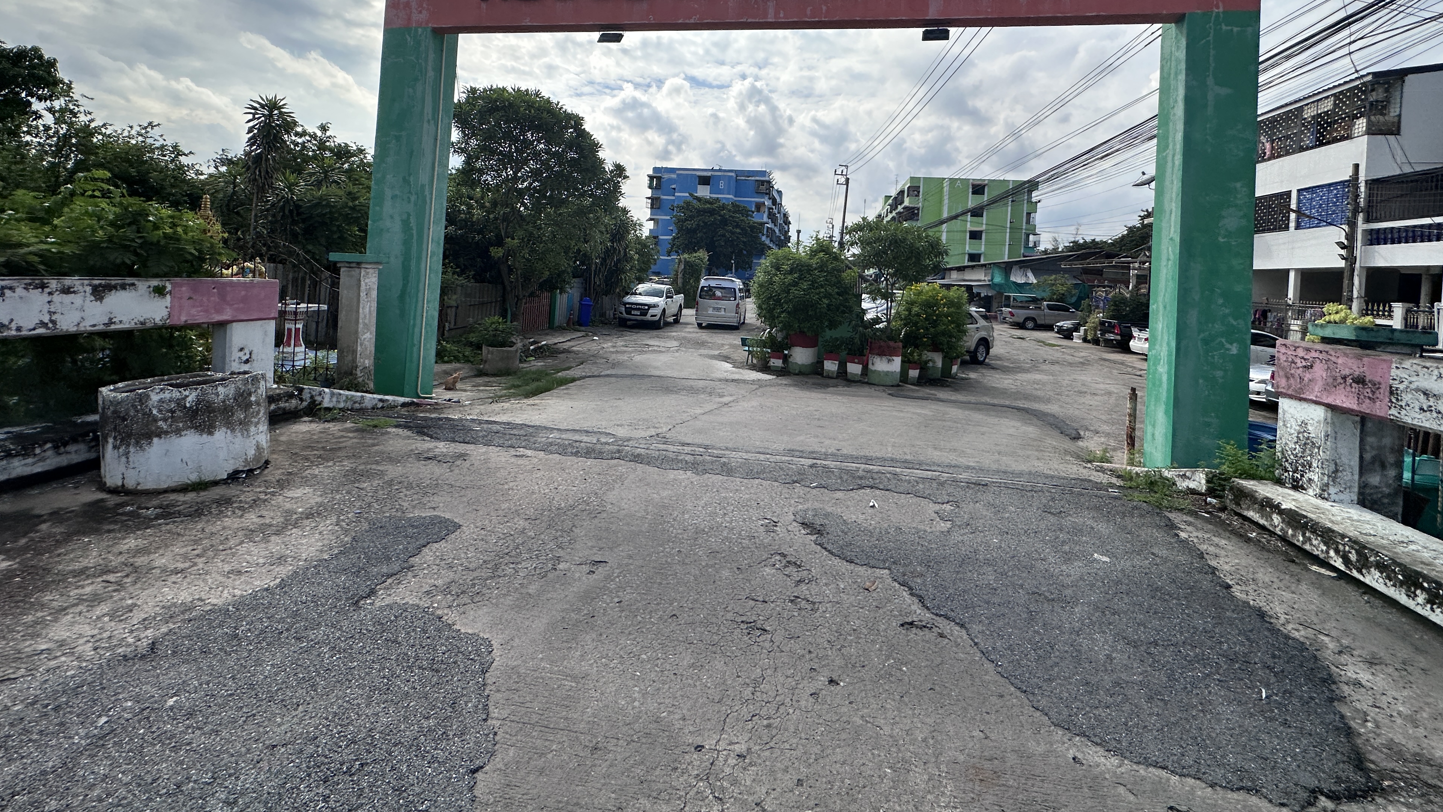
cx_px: 736
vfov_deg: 65.6
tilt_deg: +2.7
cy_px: 281
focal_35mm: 16
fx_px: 612
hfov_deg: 99.4
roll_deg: -3.7
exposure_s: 1/4132
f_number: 2.2
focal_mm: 2.22
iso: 50
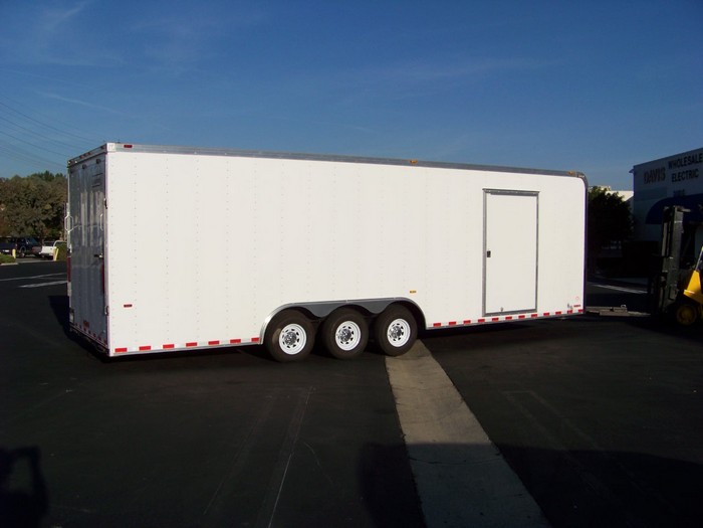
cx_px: 352
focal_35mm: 36
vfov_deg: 39.7
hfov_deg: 51.4
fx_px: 731
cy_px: 264
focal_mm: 5.85
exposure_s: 1/1250
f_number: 4
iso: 72
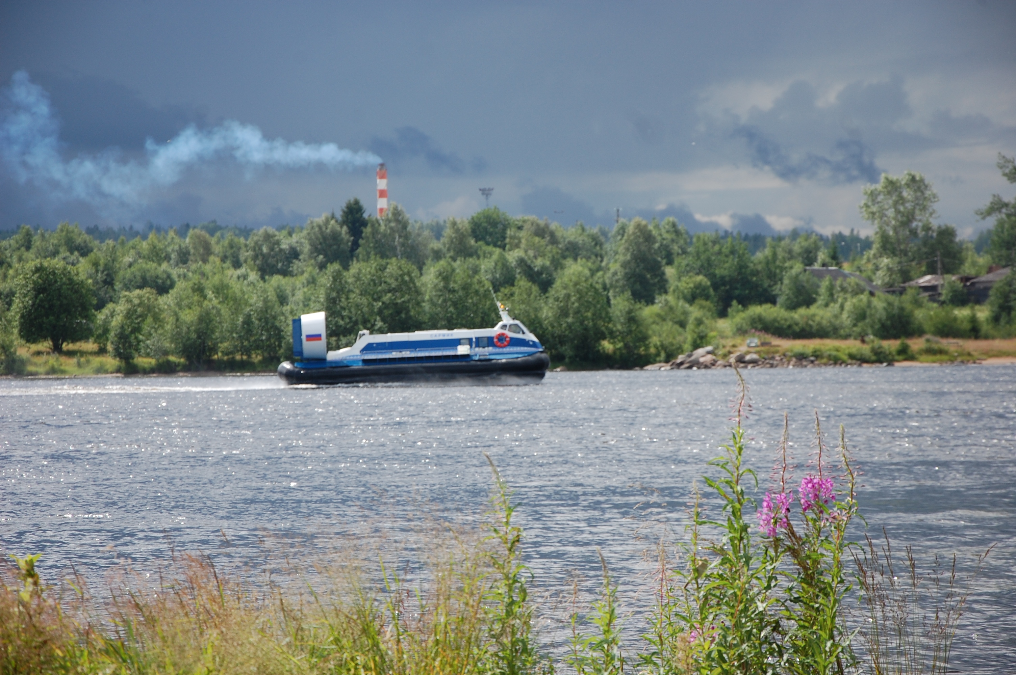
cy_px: 338
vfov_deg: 10.1
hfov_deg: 15.2
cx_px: 508
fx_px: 3807
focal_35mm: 135
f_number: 6.3
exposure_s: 1/640
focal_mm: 90
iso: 200
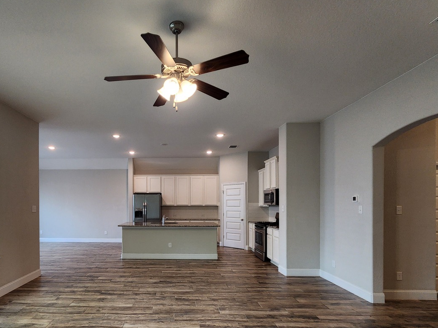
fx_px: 228
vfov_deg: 70.2
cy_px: 210
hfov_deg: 86.1
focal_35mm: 18
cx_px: 165
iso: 125
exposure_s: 1/60
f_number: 2.2
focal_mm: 2.2
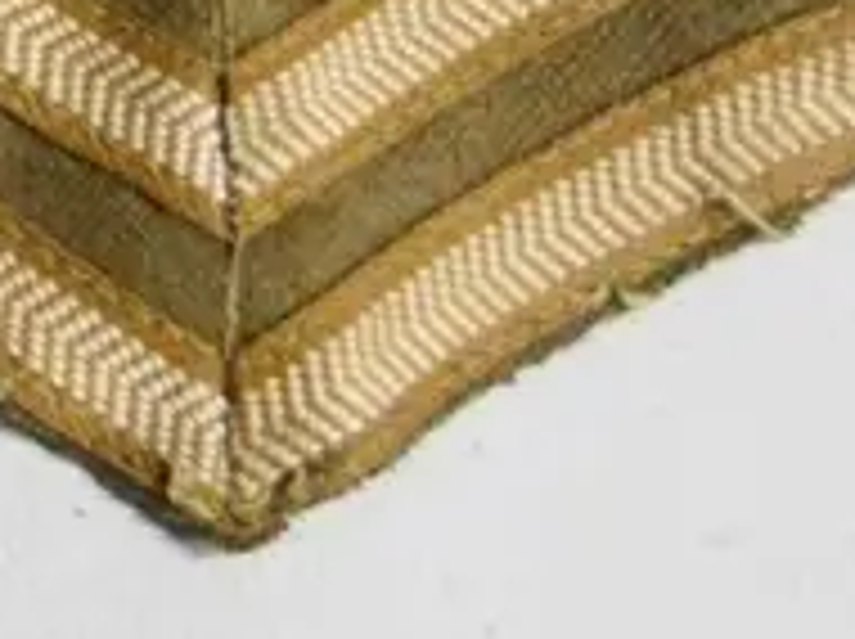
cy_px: -882
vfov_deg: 8.4
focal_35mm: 162
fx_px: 3996
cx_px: -1116
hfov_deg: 10.7
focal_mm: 15
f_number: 4.5
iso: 1600
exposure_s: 1/60
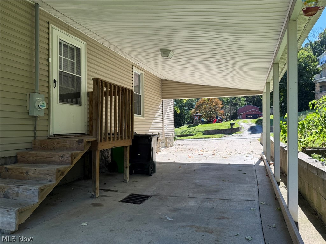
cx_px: 163
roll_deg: +0.5
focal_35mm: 24
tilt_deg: +2.6
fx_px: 226
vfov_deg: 56.8
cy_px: 122
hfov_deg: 71.6
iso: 100
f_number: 1.78
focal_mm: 6.76
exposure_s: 1/1250
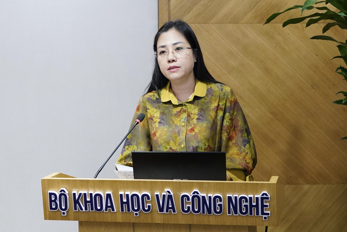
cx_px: 159
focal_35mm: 52
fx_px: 501
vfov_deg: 26.0
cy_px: 108
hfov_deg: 38.2
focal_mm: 47
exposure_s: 1/160
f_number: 4.5
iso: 5000
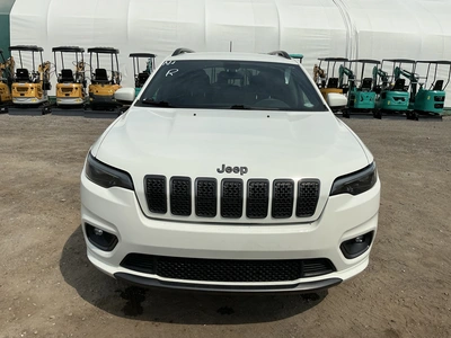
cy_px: 169
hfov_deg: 63.4
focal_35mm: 28
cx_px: 226
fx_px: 365
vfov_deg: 49.7
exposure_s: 1/3788
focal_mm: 3
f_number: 1.8
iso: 25
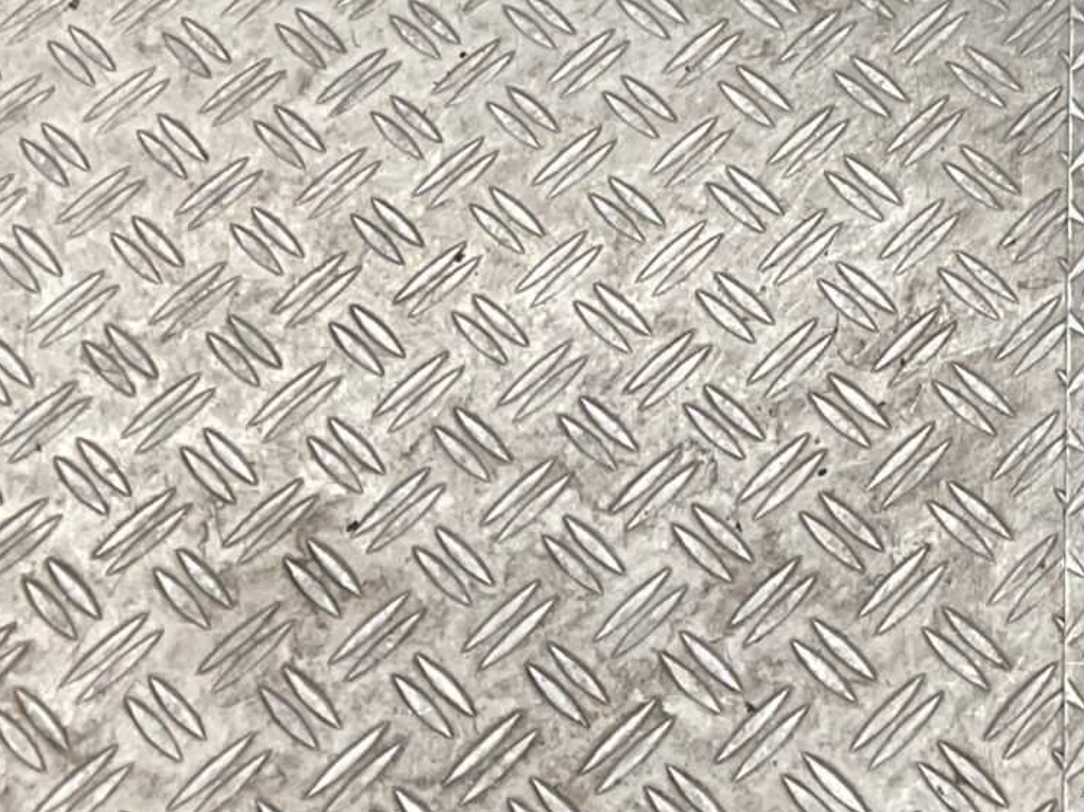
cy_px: -555
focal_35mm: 99
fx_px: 3099
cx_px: 1448
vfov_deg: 13.7
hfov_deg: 18.3
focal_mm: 3
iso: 40
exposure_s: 1/120
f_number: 1.8
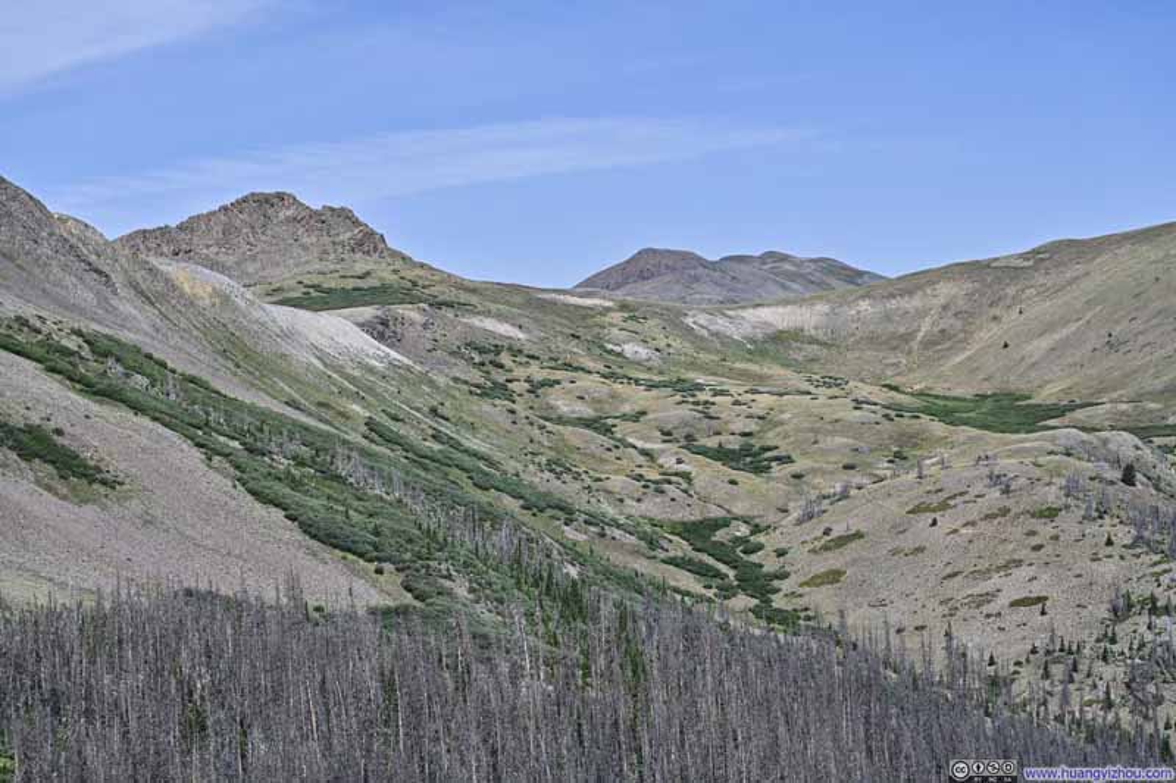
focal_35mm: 120
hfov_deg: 17.1
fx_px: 3919
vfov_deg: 11.4
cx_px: 588
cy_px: 392
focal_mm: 120
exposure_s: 1/400
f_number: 8
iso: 64
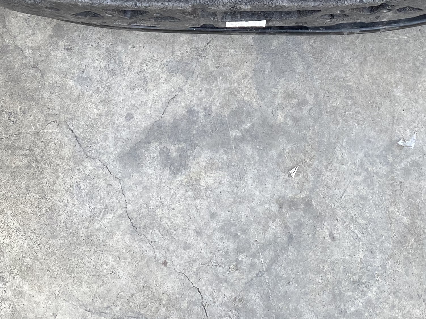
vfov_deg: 19.3
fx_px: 861
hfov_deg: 27.8
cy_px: -99
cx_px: 236
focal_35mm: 70
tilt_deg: -73.5
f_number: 1.8
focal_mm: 4.25
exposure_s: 1/121
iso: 80
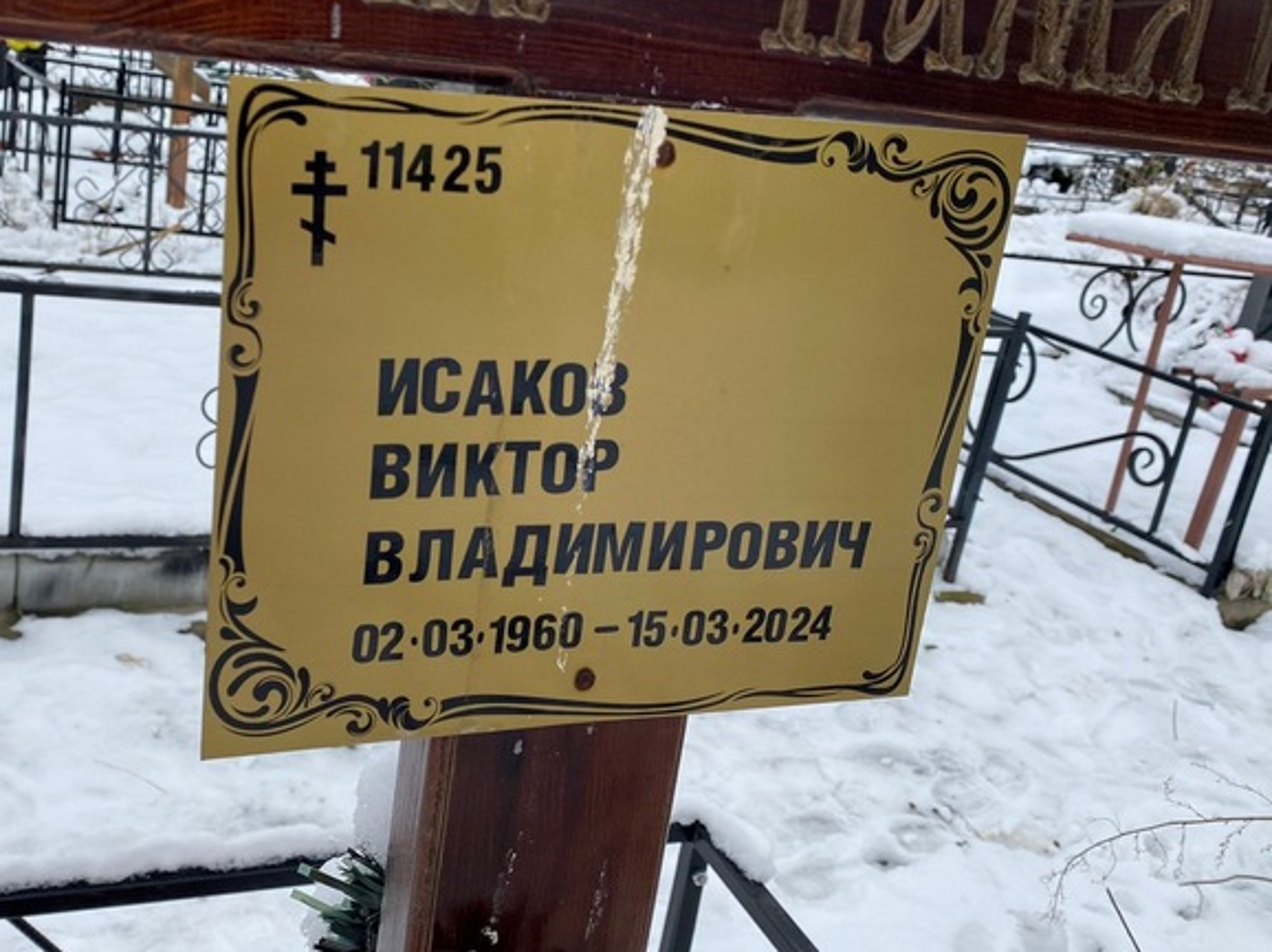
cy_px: 418
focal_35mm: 36
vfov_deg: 39.6
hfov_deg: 50.8
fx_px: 1322
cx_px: 462
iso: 32
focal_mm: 4.25
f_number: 1.8
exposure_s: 1/246
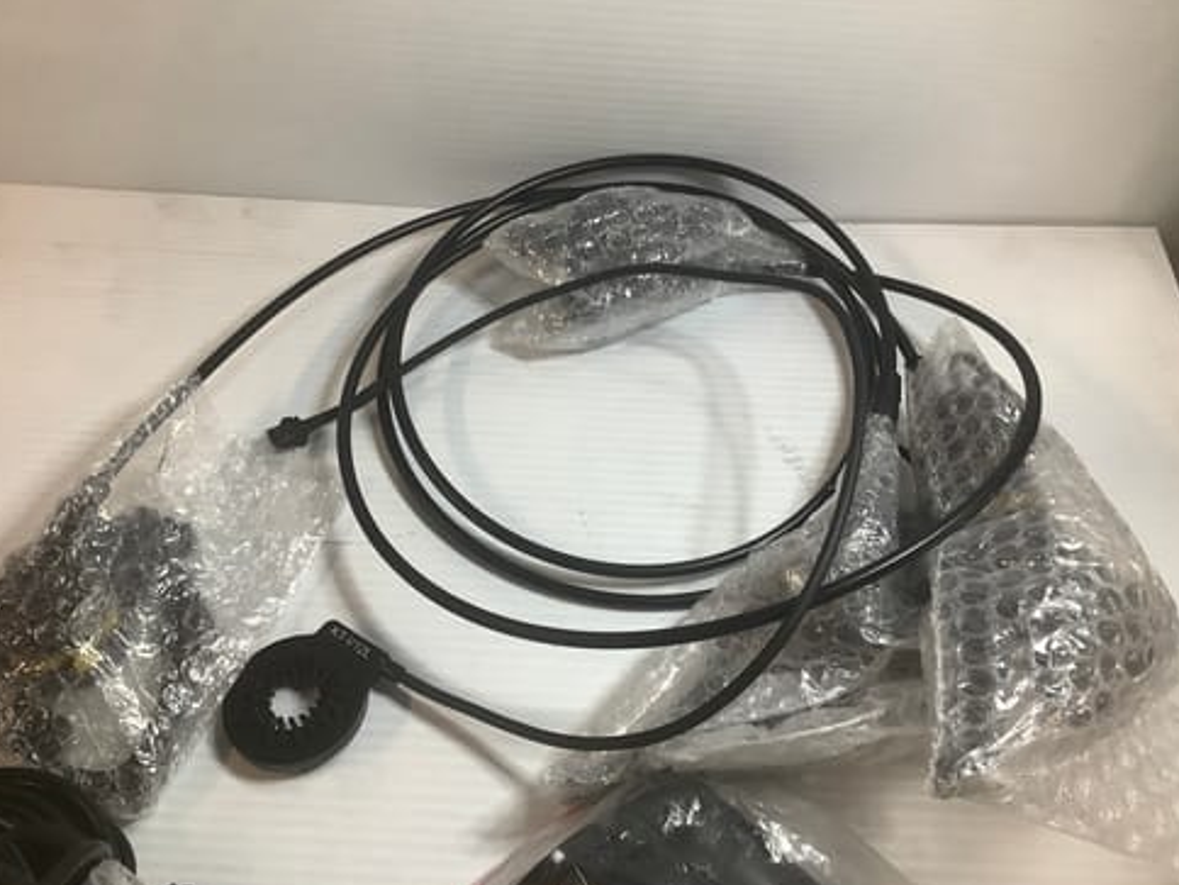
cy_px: 442
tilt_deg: -52.2
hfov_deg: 56.8
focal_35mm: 32
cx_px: 592
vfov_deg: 44.2
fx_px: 1090
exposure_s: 1/50
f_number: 2.4
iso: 100
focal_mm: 3.3
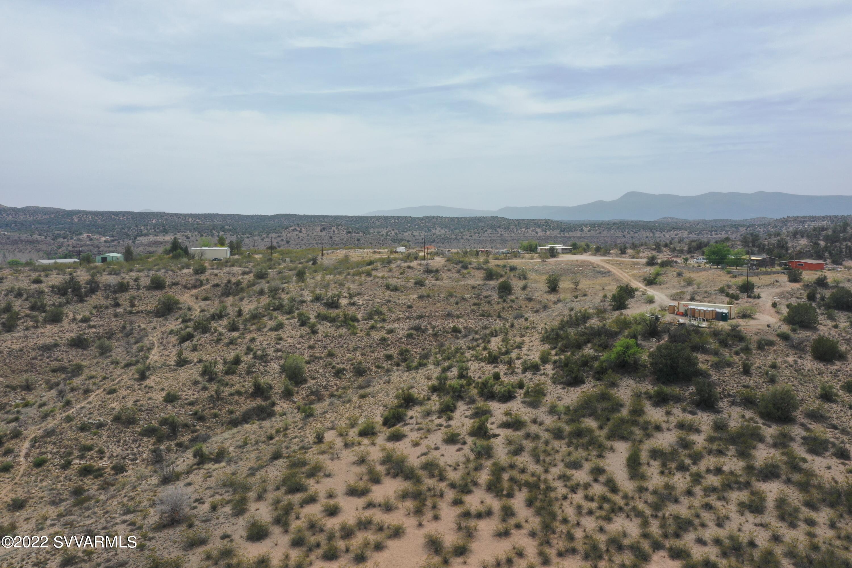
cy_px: 284
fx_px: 663
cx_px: 426
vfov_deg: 46.4
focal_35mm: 28
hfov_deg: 65.5
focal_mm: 10.26
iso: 100
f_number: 9
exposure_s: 1/240
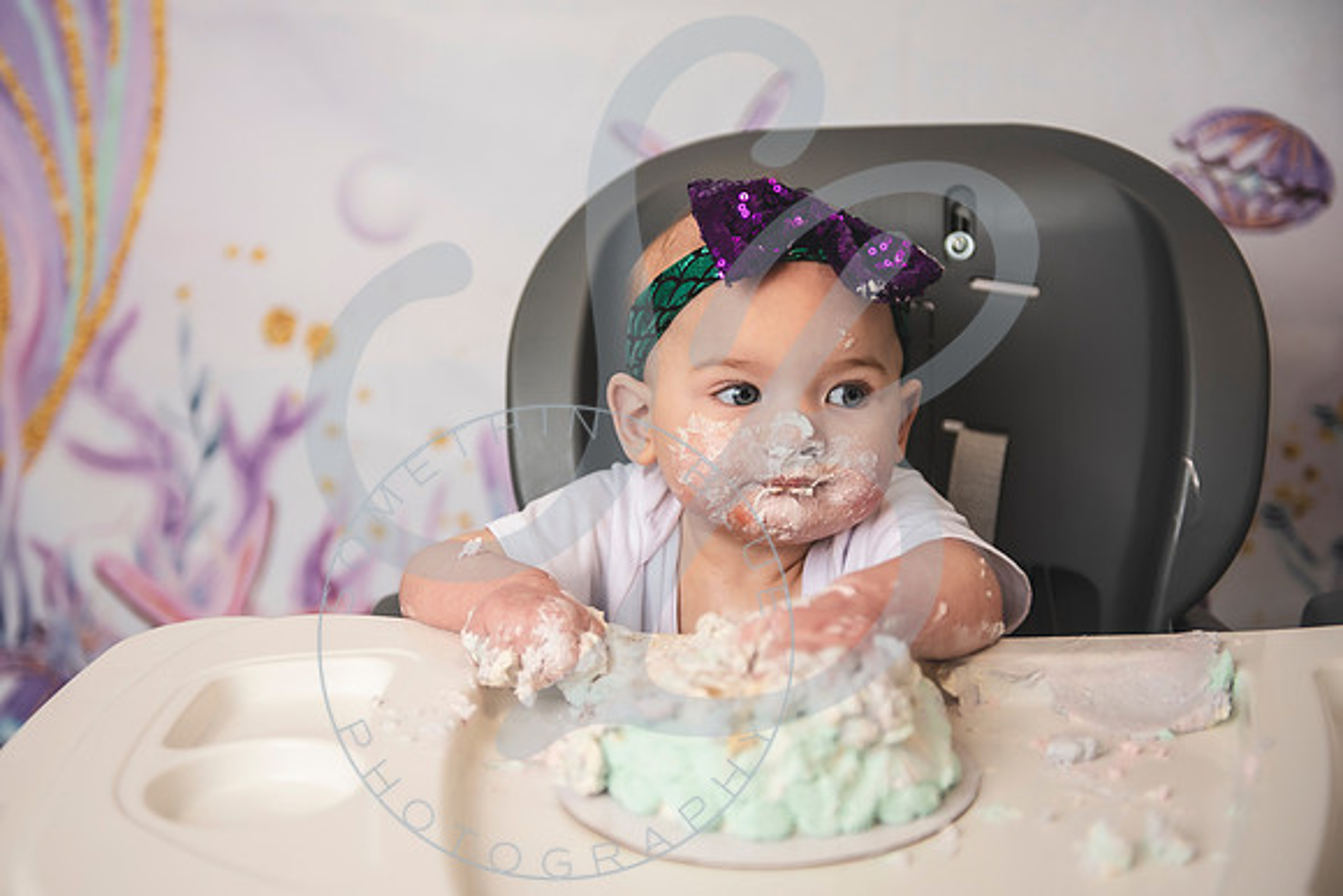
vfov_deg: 21.5
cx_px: 586
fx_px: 2357
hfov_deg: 31.8
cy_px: 448
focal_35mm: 63
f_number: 2.8
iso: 250
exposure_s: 1/160
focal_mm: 56
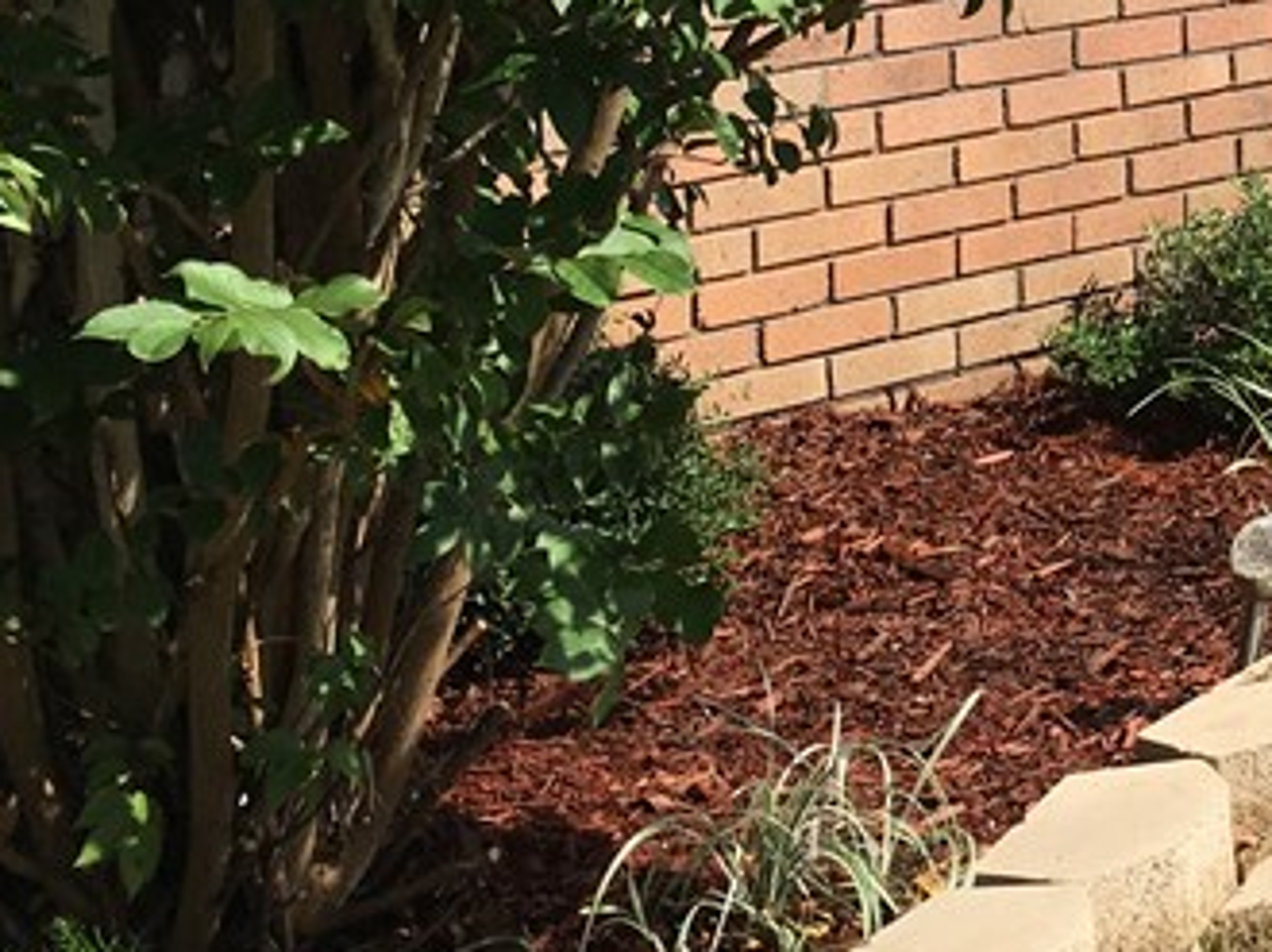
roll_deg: +0.3
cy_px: -135
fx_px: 3305
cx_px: 1812
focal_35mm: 90
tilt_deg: -6.1
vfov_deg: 15.9
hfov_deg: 19.5
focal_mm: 4.15
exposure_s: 1/1923
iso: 25
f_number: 2.2
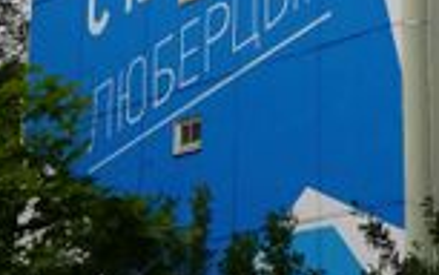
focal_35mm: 149
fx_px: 1785
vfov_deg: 8.2
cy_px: -370
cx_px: 263
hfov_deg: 14.0
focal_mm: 48
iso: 100
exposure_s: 1/250
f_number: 11
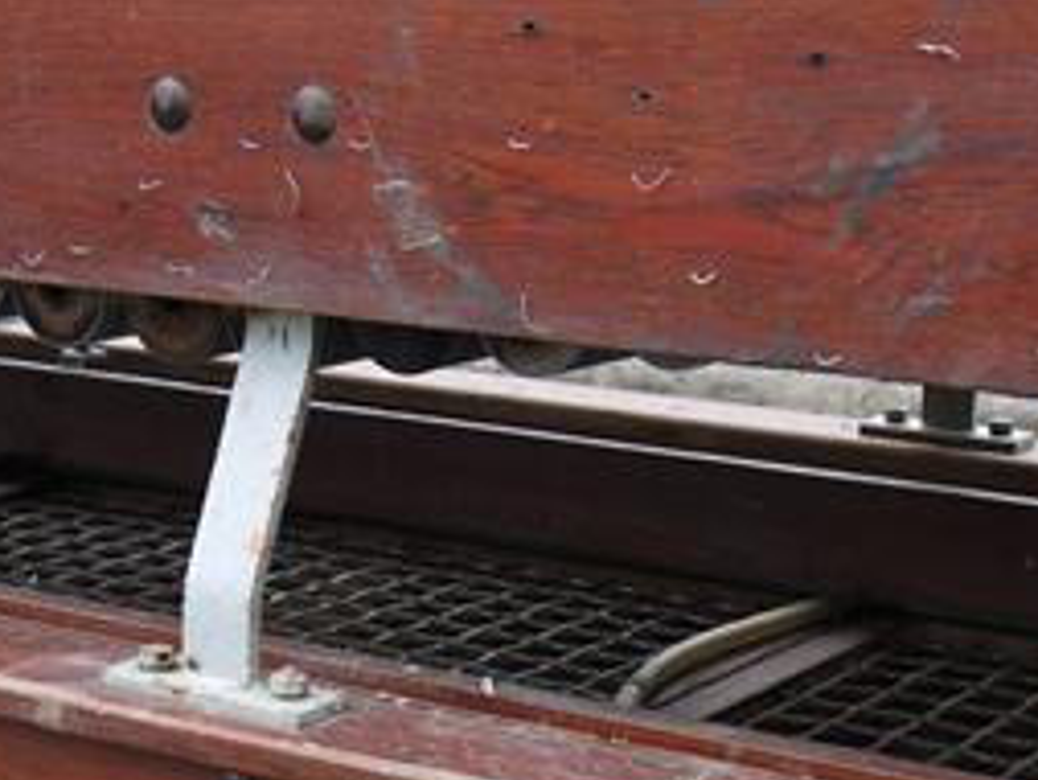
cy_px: 973
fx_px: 2730
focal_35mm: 91
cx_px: 435
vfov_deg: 15.6
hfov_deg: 21.5
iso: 100
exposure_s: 1/160
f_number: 5
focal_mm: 18
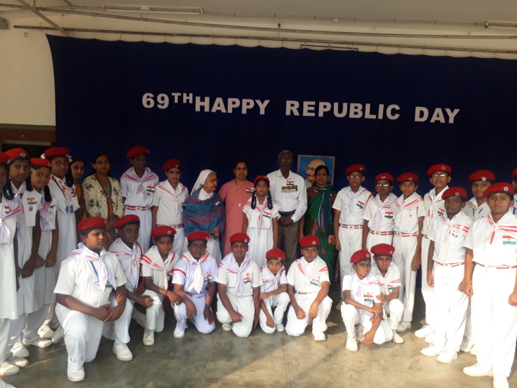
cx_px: 258
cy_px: 194
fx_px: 403
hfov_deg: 65.3
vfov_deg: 51.4
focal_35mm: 27
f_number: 1.9
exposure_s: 1/261
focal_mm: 3.6
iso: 40
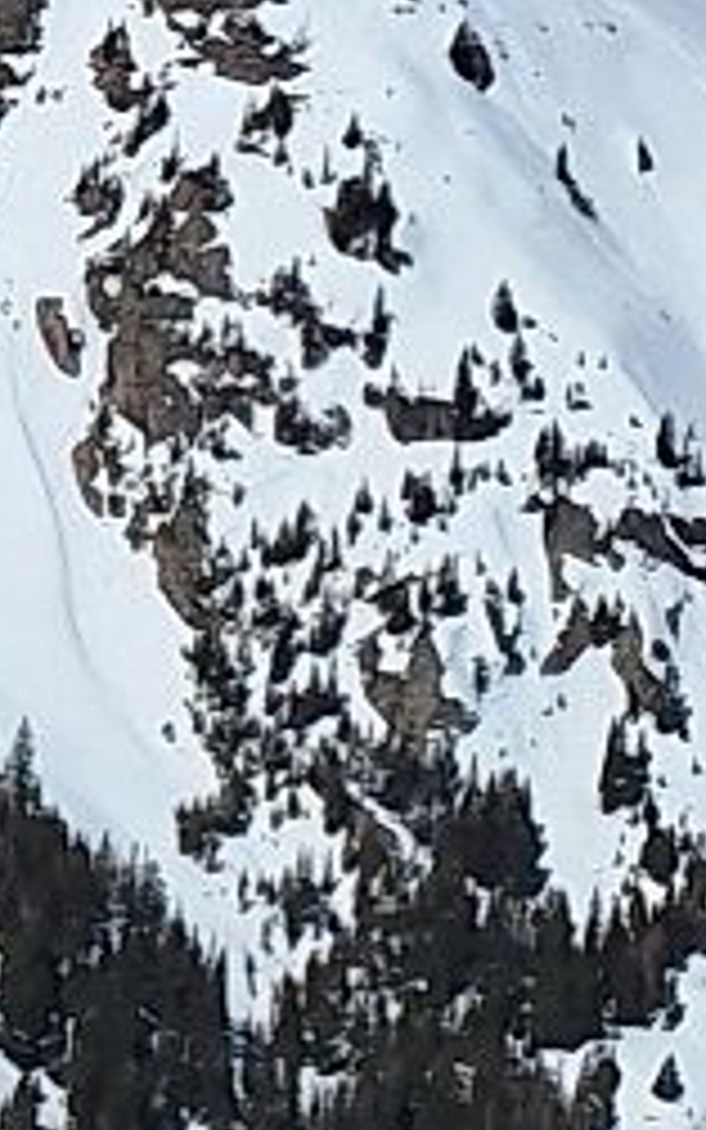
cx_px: -3076
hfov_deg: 5.0
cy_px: -1378
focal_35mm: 199
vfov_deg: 9.6
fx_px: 6123
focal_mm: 5.54
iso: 40
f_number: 1.8
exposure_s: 1/10309
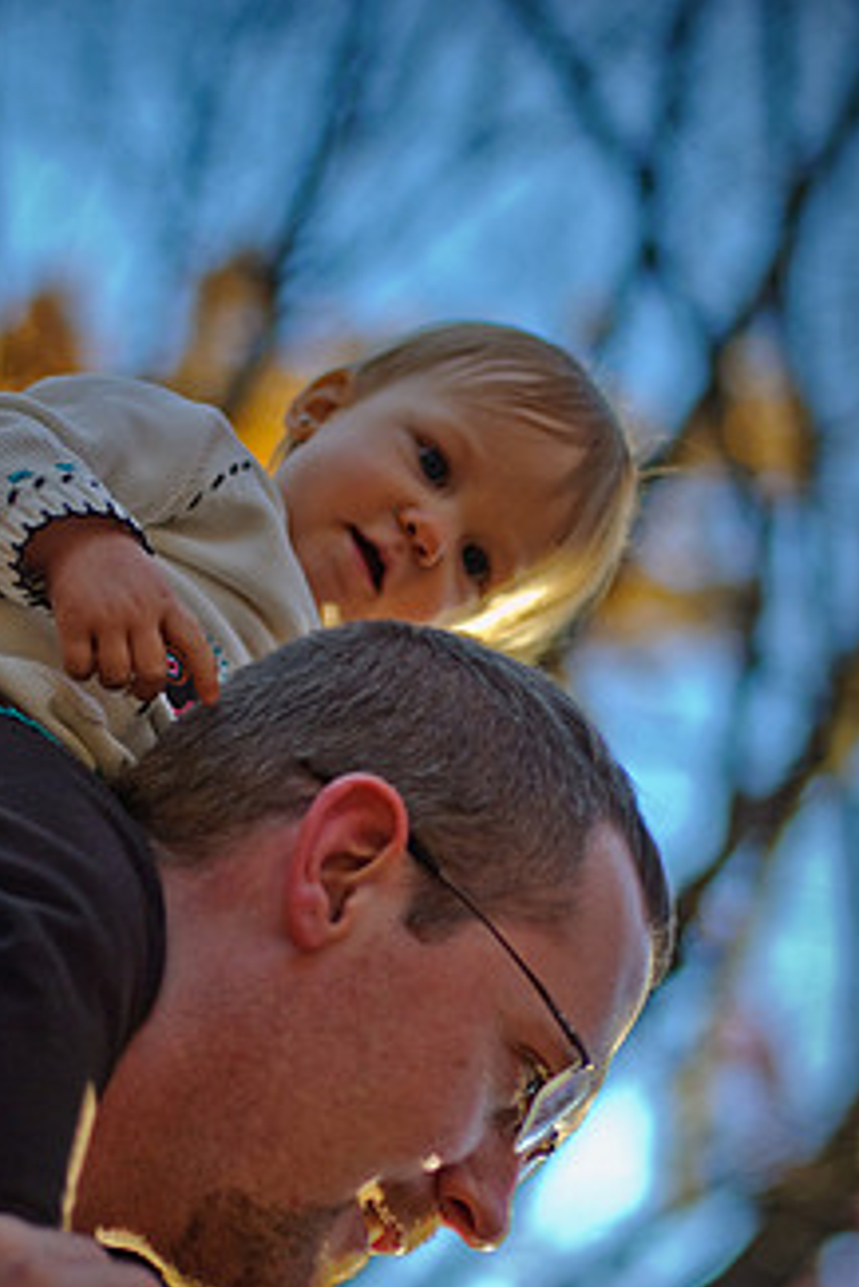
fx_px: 3718
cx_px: 319
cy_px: 855
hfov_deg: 13.2
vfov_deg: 19.6
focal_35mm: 104
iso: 160
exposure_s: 1/800
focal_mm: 50
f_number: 2
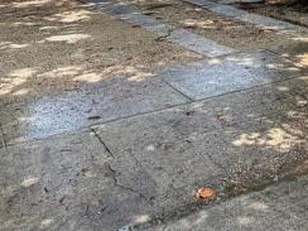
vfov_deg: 22.6
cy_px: -98
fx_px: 489
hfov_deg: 32.3
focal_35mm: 55
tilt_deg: +2.5
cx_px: 304
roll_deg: +0.8
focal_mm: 2.22
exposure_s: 1/251
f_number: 2.2
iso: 40
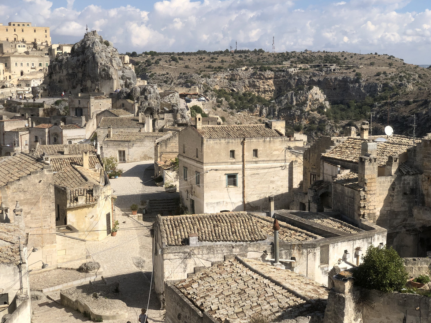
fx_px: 660
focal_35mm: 53
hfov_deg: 36.2
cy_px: 162
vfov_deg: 27.5
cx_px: 216
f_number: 2.4
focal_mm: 6
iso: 16
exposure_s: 1/1675
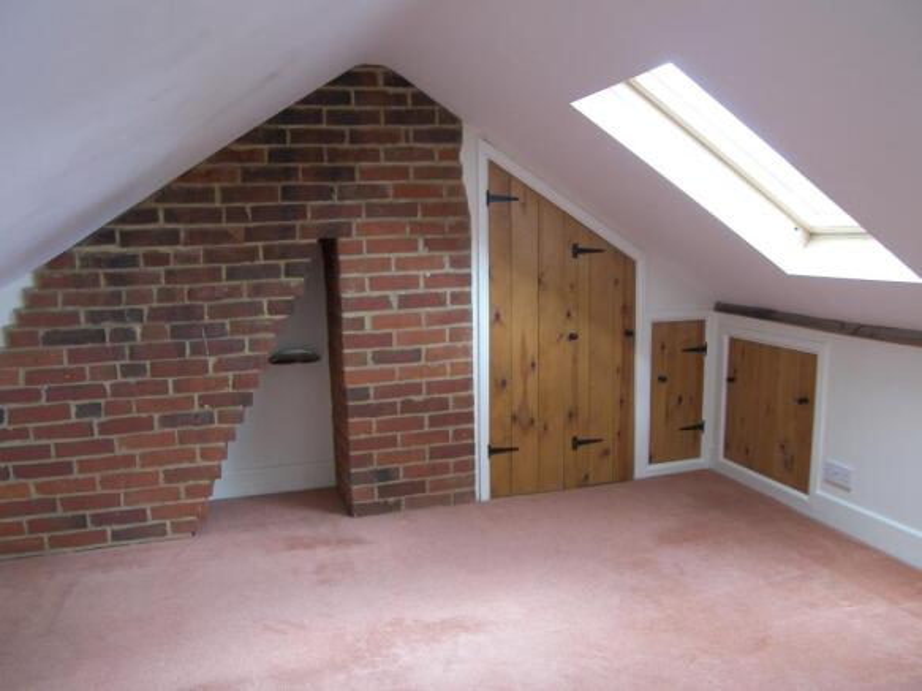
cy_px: 346
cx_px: 461
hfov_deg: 65.3
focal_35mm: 27
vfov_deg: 51.3
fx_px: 719
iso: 100
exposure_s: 1/30
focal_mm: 5.6
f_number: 2.8
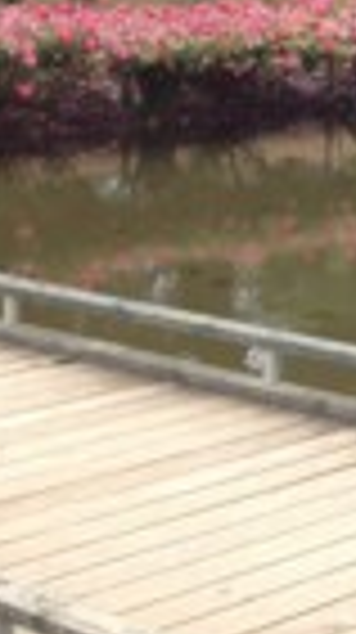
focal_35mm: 122
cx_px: 843
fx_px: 2054
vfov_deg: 17.1
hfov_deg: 9.0
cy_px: -54
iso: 50
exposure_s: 1/536
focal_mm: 4.28
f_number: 2.4
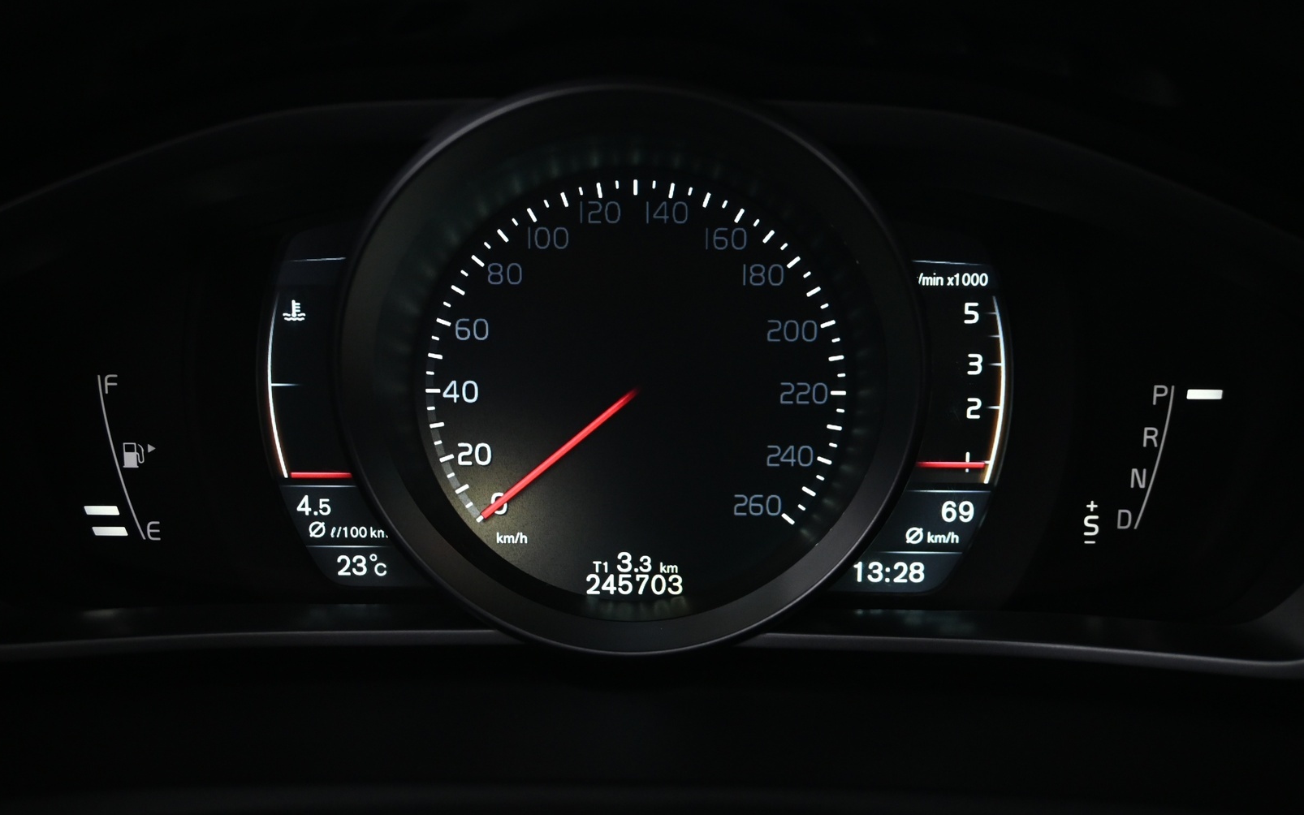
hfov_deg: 52.7
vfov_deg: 34.4
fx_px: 1315
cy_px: 411
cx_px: 647
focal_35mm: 37
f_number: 4.2
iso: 1600
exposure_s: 1/25
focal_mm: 24
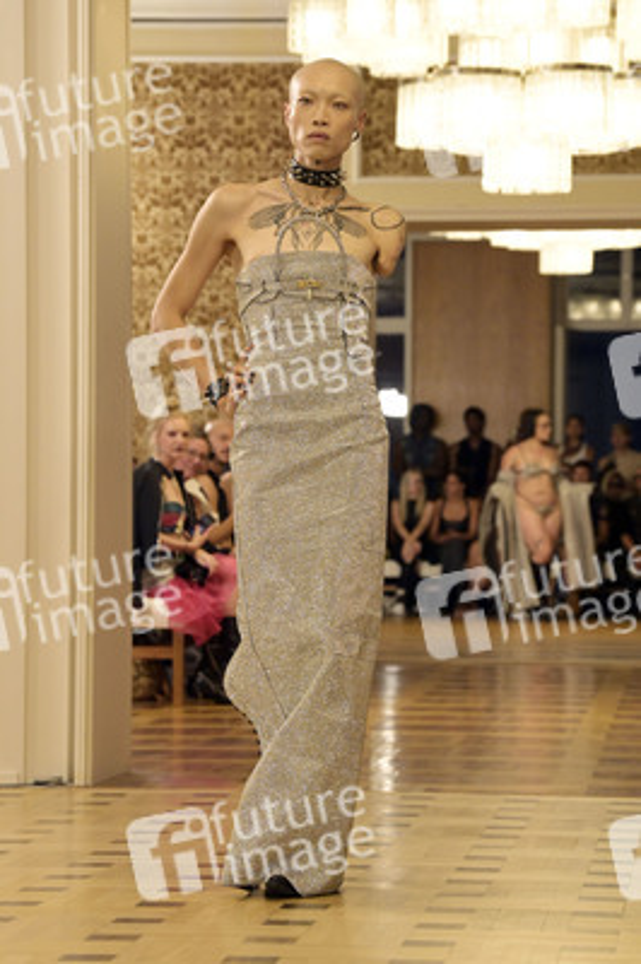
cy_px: 482
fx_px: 3478
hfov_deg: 10.5
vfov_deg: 15.8
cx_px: 320
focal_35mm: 130
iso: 6400
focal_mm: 130
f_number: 7.1
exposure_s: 1/640
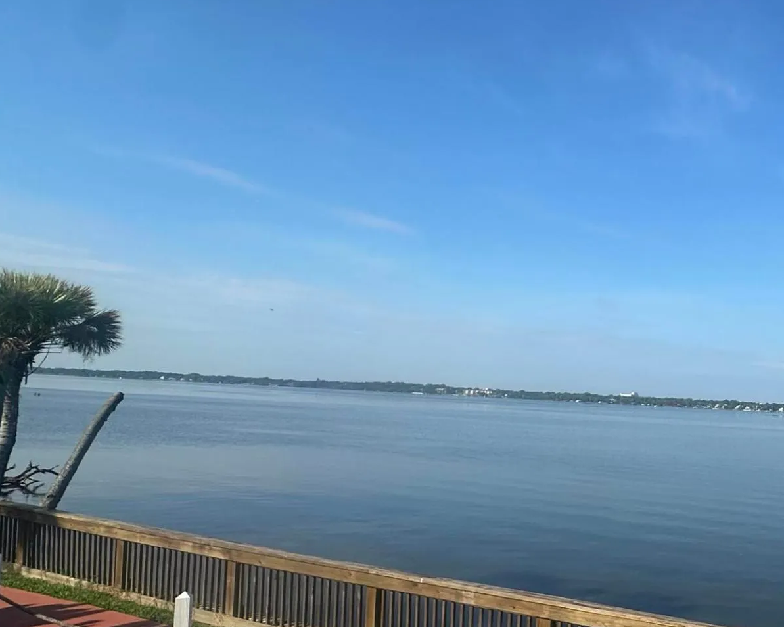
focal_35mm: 33
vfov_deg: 44.3
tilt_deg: +2.2
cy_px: 372
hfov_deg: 45.6
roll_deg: -3.2
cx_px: 787
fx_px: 766
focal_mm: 2.22
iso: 40
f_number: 2.2
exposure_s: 1/2564
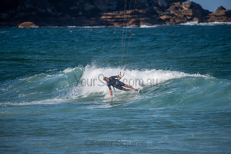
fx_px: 3209
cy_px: 77
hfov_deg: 4.1
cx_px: 116
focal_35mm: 500
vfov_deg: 2.8
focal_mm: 500
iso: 160
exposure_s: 1/1600
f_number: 5.6
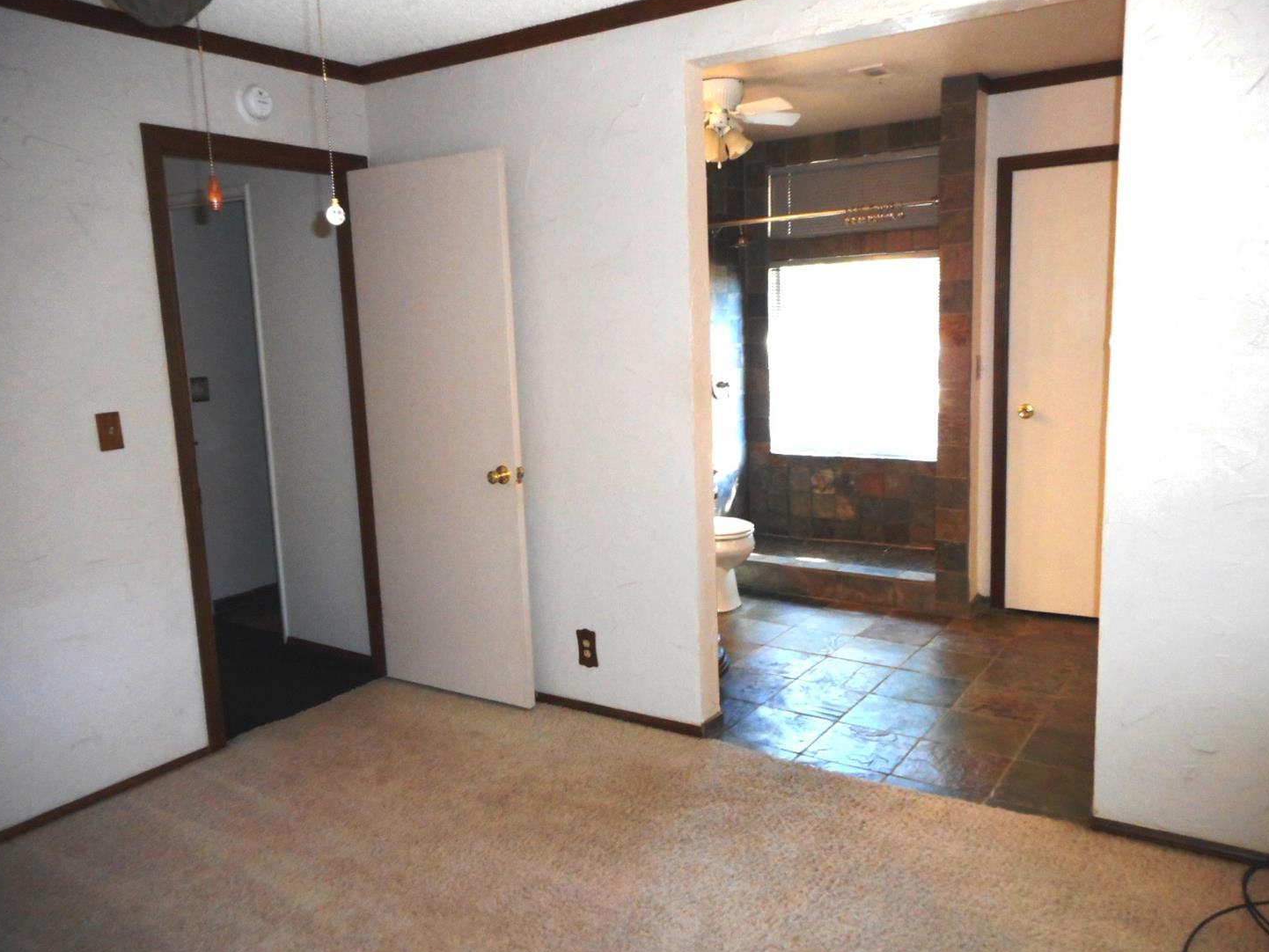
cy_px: 471
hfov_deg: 67.3
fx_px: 953
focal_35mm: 26
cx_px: 650
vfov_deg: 53.1
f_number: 3.7
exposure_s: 1/25
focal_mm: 4.5
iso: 400
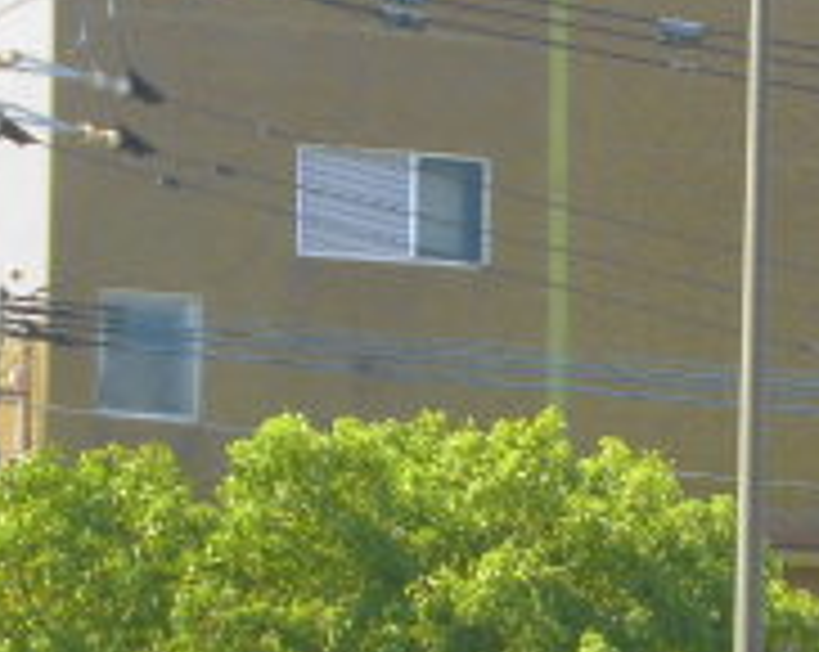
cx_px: 612
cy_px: 508
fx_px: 5324
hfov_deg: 8.8
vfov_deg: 7.0
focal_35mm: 220
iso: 100
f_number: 5.6
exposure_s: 1/125
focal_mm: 11.5
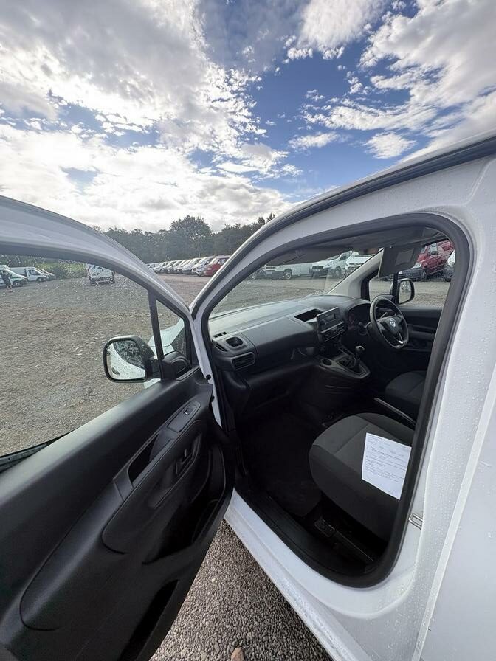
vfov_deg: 102.1
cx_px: 248
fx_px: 267
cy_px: 330
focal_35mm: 14
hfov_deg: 85.7
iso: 50
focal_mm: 2.22
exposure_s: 1/294
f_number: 2.2
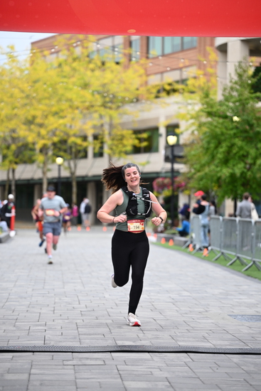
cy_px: 196
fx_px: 1250
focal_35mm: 115
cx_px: 130
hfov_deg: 11.9
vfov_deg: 17.8
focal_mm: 115
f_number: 2.8
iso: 640
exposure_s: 1/2000
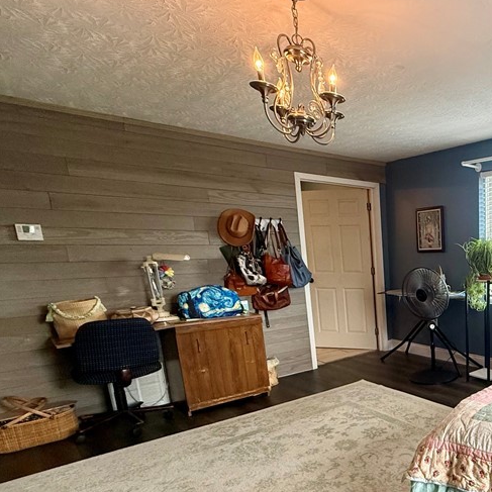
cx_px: 498
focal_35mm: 26
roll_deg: +0.5
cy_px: 332
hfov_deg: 49.2
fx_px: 418
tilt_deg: -11.5
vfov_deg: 59.4
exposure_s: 1/120
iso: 250
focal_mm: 2.22
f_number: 2.2
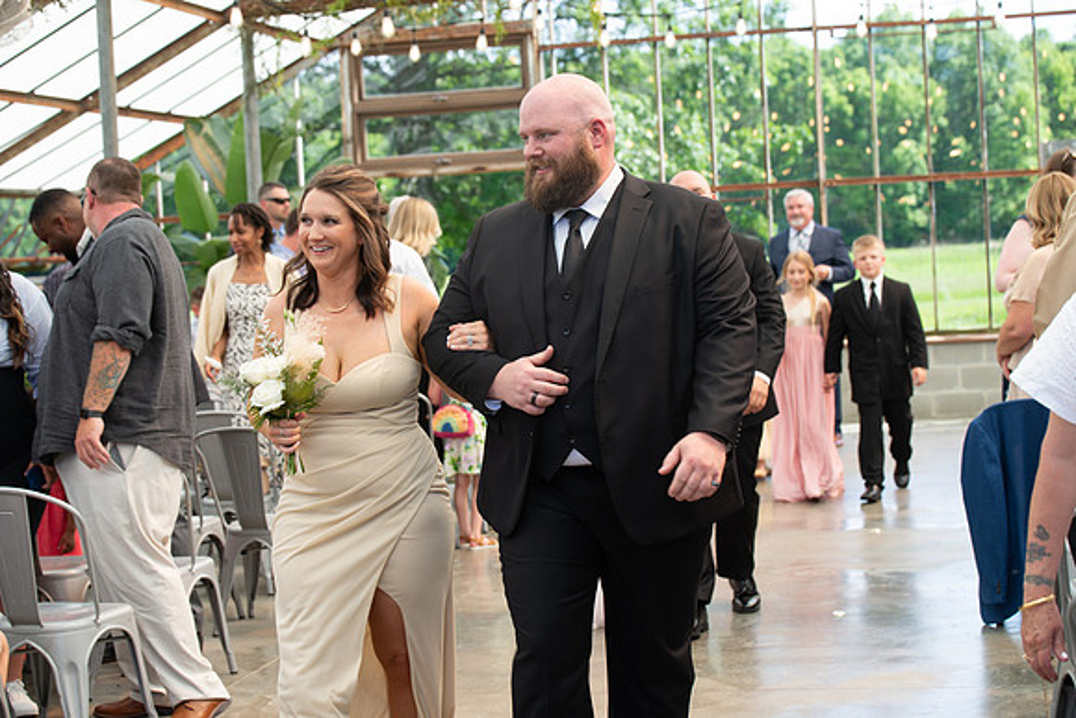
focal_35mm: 70
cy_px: 359
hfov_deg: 28.8
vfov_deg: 19.5
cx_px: 538
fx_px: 2093
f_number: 5.6
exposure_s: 1/200
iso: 160
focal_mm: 70
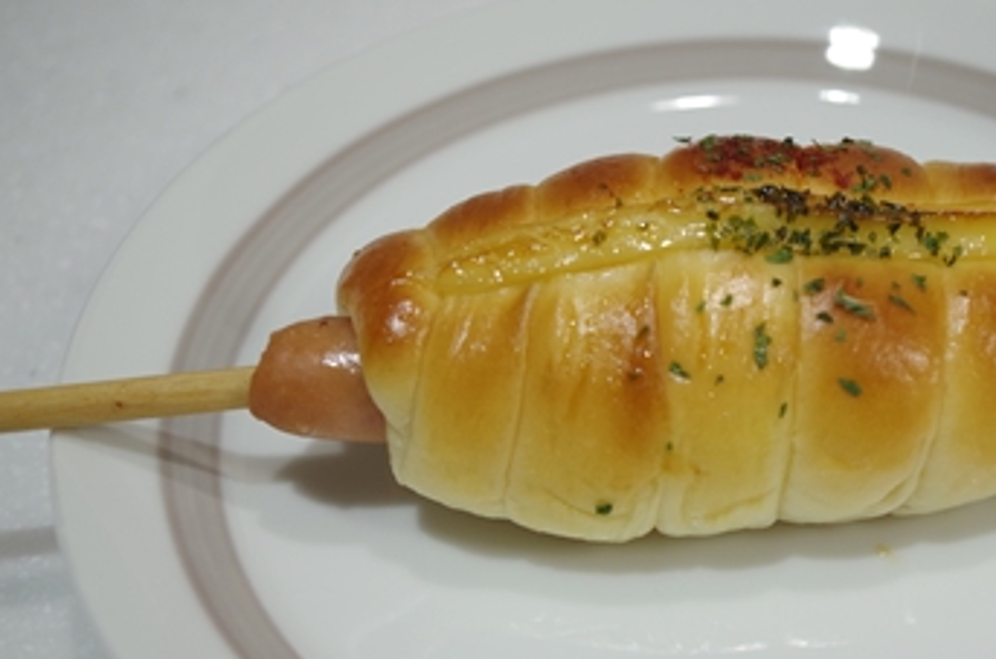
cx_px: 690
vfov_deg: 23.7
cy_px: 467
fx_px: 1561
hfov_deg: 34.9
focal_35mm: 57
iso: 400
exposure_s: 1/50
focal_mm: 26.25
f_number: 4
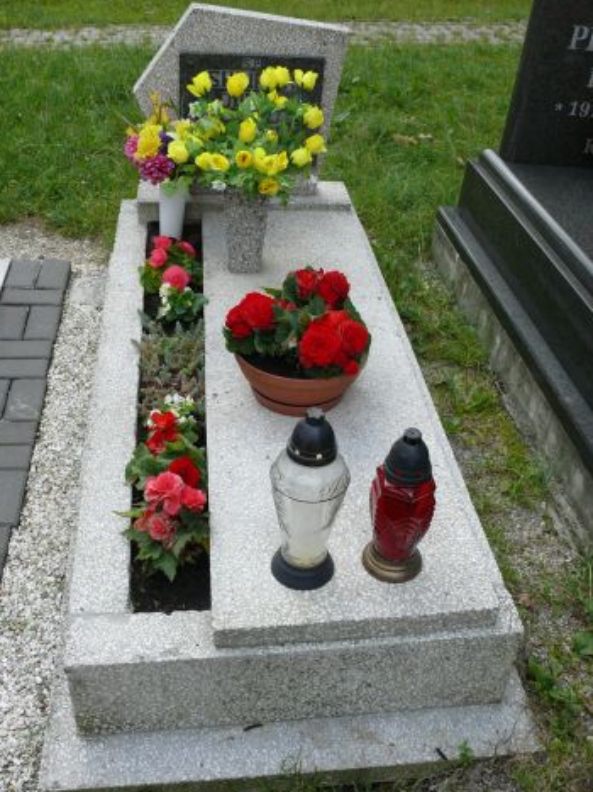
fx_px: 823
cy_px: 395
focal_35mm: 36
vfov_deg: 51.4
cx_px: 293
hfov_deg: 39.6
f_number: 4
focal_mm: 7.4
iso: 100
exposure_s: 1/250
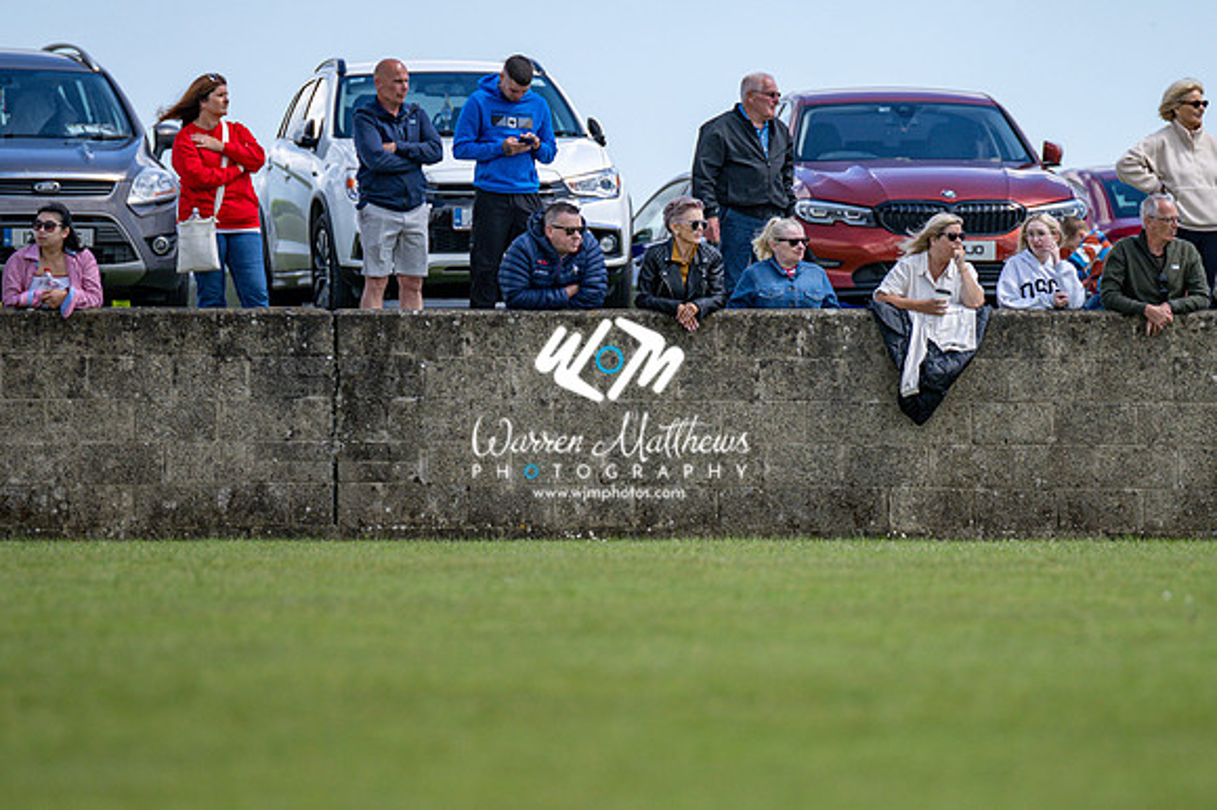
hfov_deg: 4.0
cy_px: 451
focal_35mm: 520
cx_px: 695
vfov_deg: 2.6
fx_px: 17574
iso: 280
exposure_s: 1/3200
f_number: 2.8
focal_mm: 300
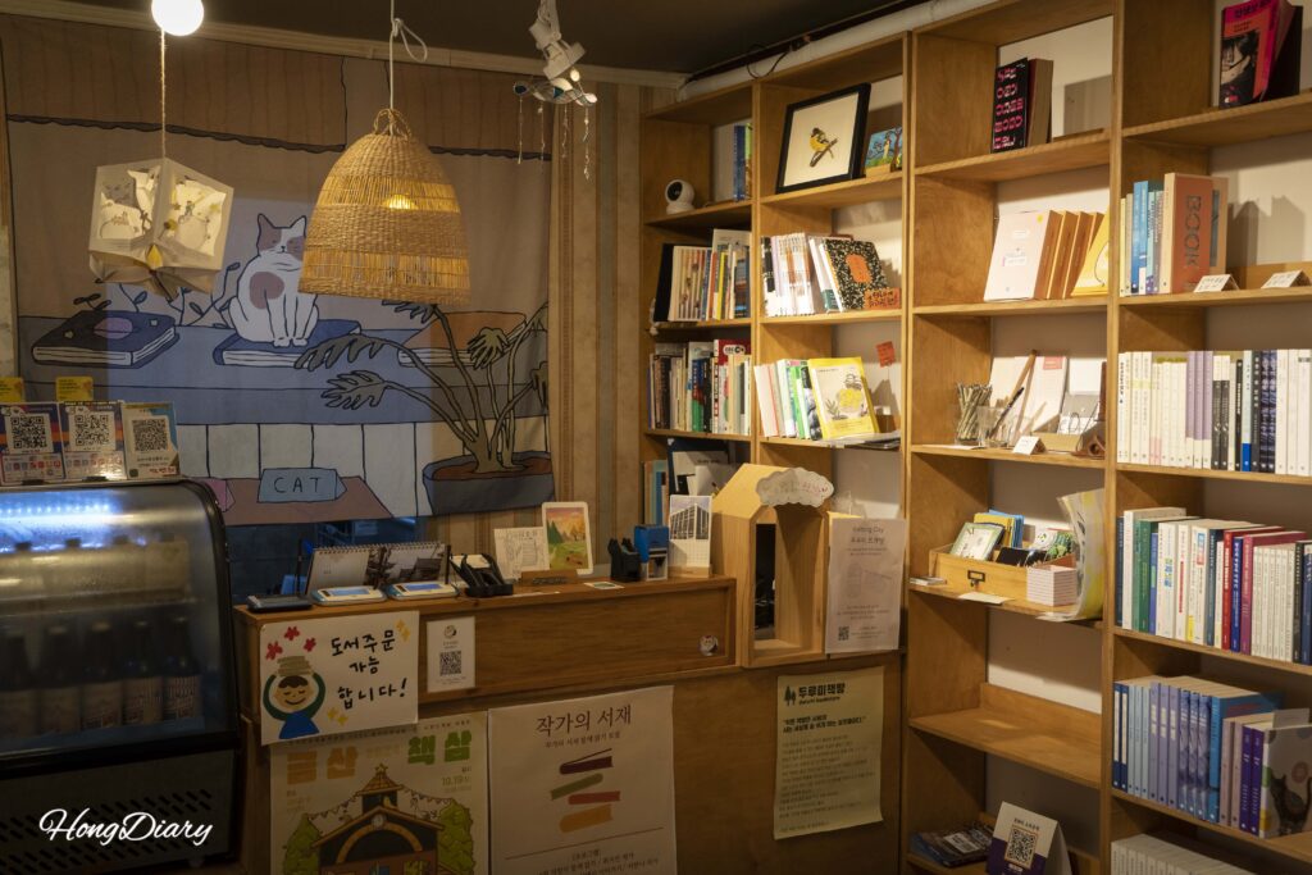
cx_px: 656
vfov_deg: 36.0
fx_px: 1349
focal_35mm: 37
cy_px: 438
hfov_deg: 51.9
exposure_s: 1/160
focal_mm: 37
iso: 2000
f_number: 5
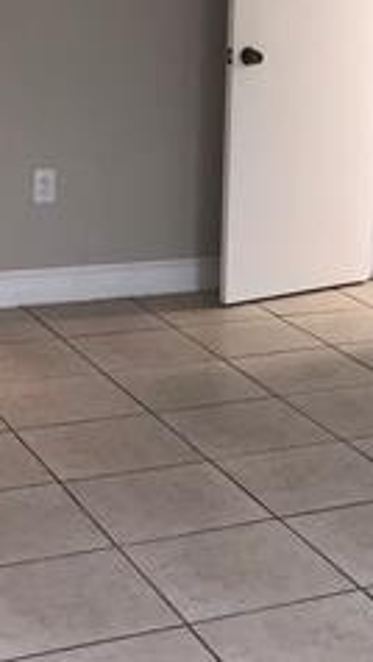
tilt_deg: -12.6
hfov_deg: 14.6
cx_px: 334
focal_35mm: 82
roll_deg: -3.3
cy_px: 264
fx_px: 1441
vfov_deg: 25.8
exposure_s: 1/120
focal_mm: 3.99
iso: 100
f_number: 1.8
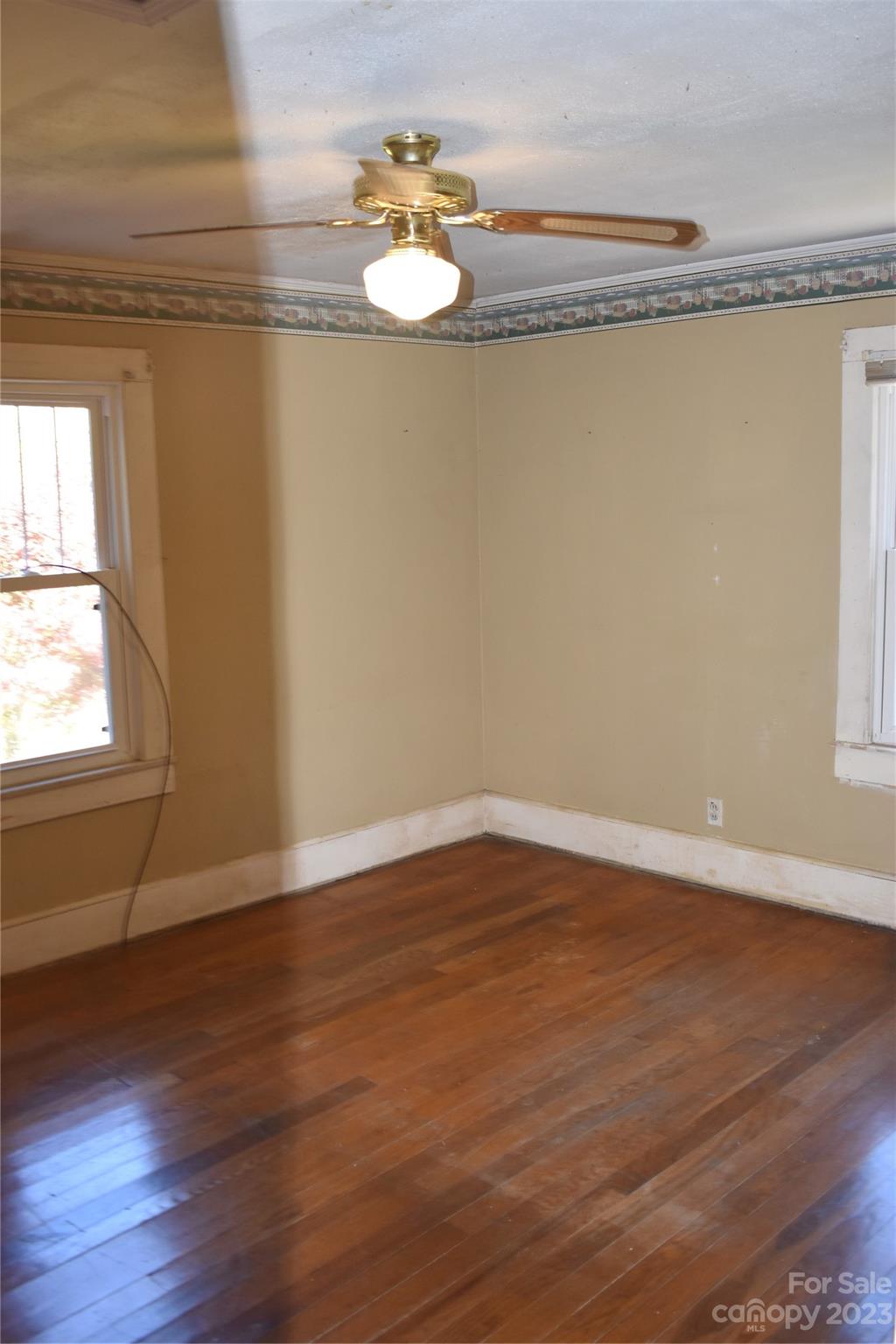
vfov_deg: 57.2
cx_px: 448
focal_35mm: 33
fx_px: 1232
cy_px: 672
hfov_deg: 40.0
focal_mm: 22
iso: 800
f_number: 4.5
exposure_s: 1/80
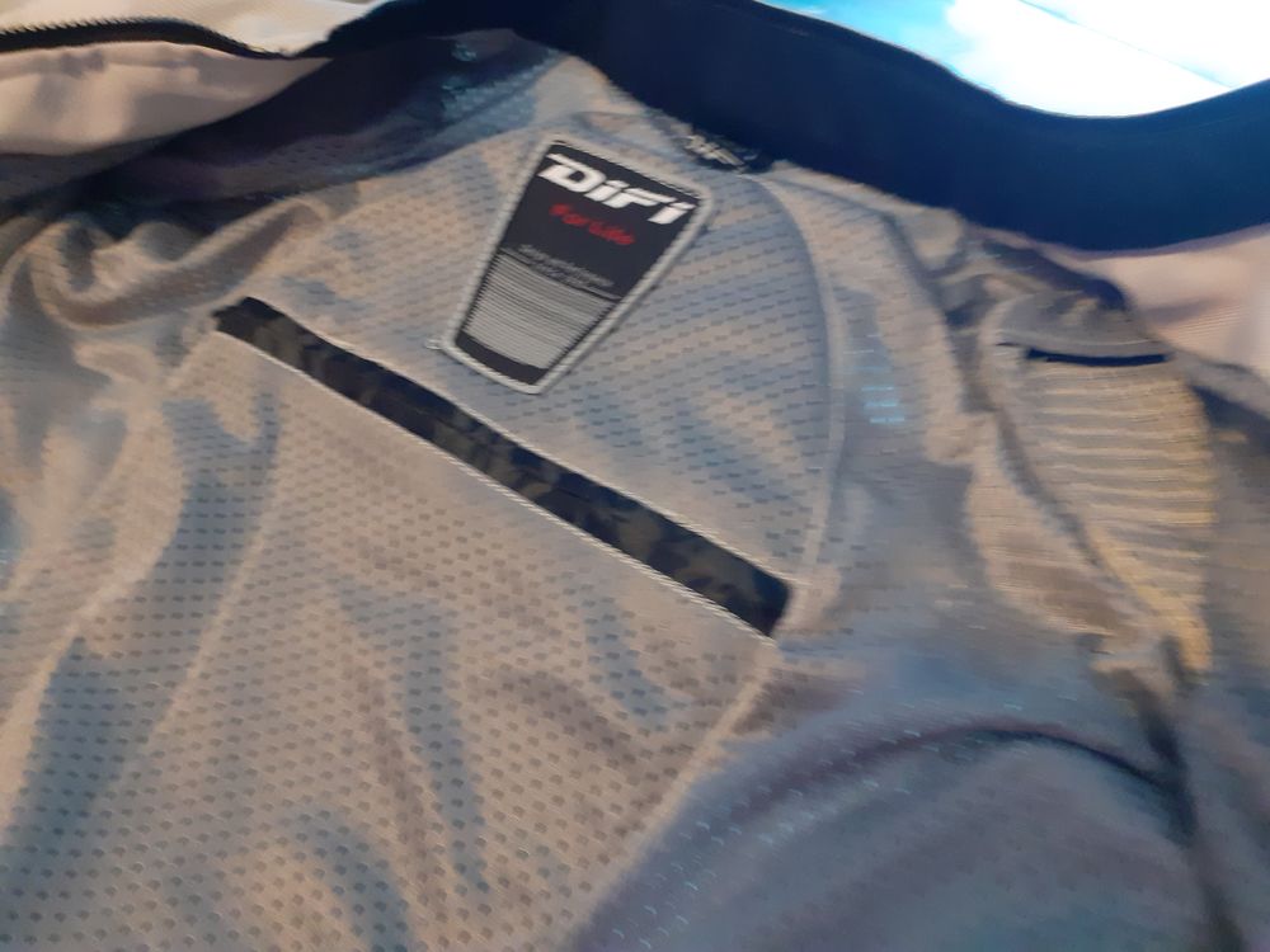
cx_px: 635
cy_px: 476
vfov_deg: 51.4
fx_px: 991
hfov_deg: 65.3
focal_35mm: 27
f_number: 1.9
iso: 320
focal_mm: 3.6
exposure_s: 1/25
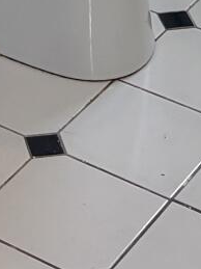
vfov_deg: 7.7
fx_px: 1557
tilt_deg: -3.2
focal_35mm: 201
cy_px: -685
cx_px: -61
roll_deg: +0.2
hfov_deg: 7.3
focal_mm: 5.96
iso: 80
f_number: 1.6
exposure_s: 1/120
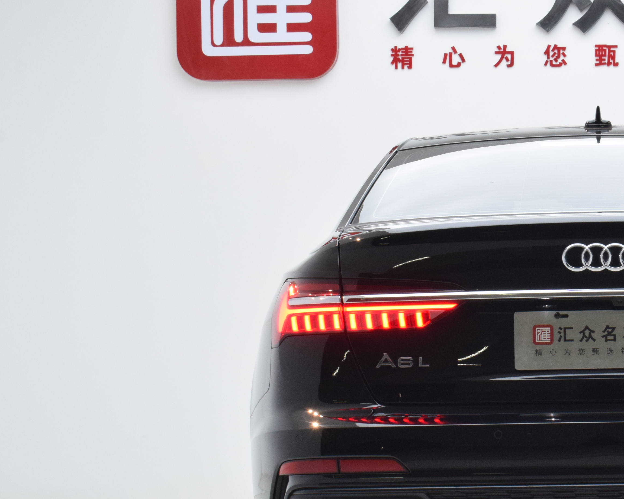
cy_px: 270
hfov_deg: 17.1
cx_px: 597
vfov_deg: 14.0
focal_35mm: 110
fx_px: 2032
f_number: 14
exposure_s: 1/25
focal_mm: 40
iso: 1000
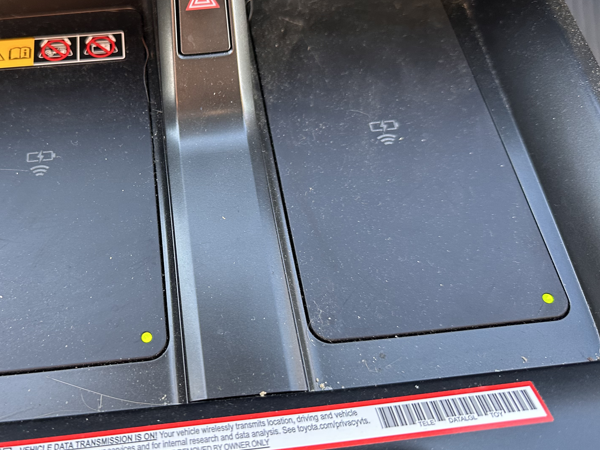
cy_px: 198
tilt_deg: -50.2
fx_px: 589
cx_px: 186
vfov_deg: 41.7
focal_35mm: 34
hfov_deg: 52.6
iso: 250
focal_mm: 6.86
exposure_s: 1/60
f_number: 1.78
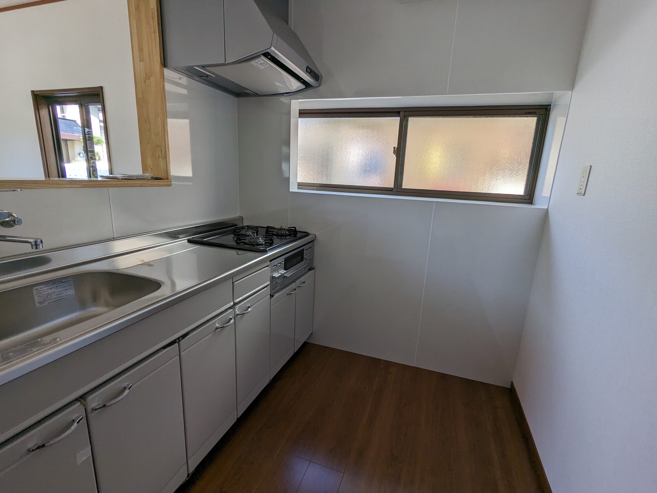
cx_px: 328
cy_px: 246
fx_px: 304
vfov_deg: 78.1
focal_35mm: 16
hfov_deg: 94.5
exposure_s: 1/155
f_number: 2.2
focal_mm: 2.35
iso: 66
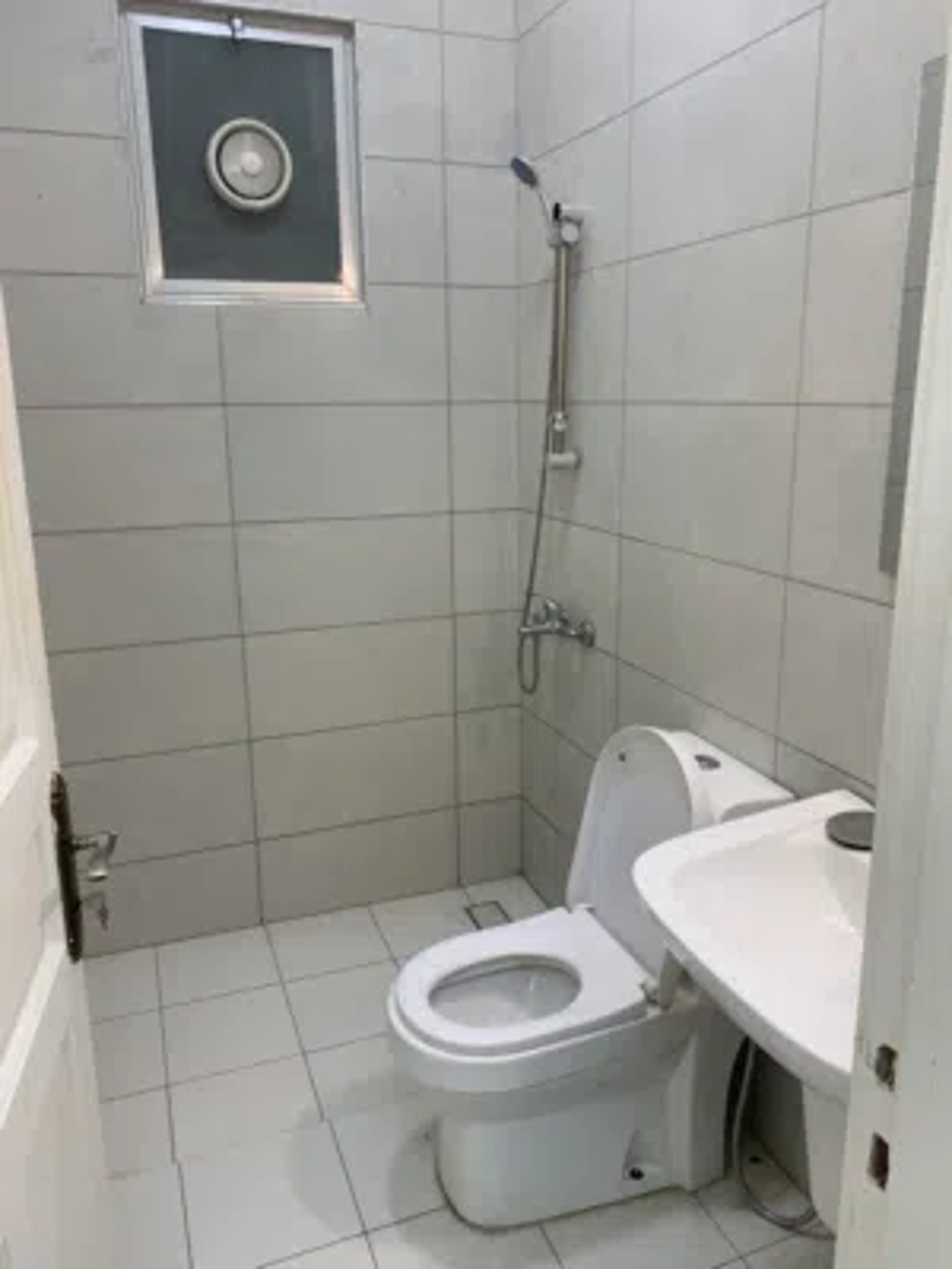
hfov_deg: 53.1
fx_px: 953
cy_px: 634
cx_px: 476
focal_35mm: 26
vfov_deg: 67.3
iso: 100
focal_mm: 4.25
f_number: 1.8
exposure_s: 1/97
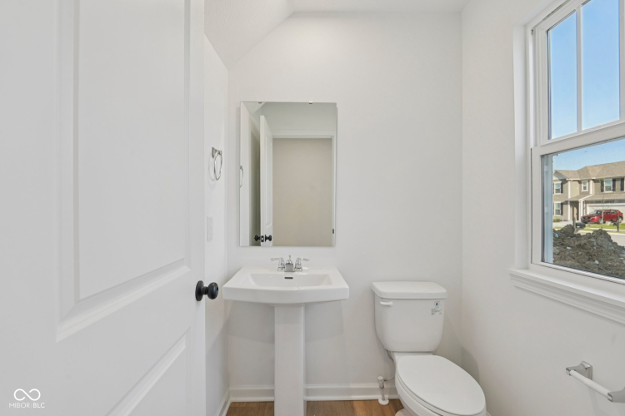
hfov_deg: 96.7
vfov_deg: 73.7
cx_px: 312
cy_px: 208
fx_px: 278
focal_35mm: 16
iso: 100
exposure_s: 1/20
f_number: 8
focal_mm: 16
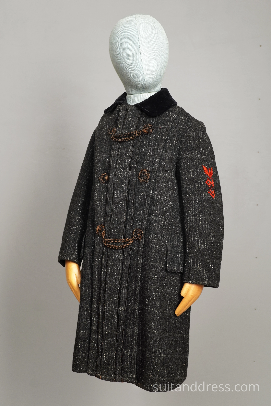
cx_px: 136
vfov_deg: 41.1
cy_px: 203
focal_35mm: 48
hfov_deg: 28.1
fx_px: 542
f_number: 7.1
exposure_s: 1/30
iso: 400
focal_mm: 32
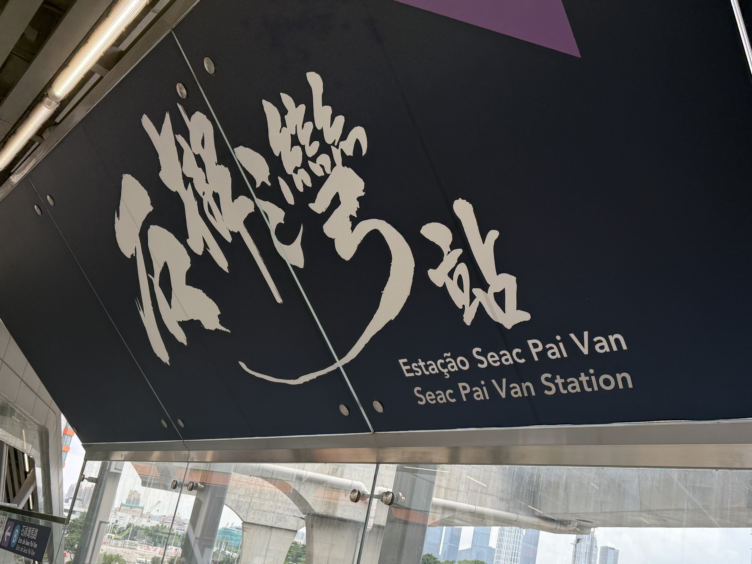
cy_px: 393
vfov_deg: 41.1
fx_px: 739
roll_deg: -9.9
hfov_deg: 53.5
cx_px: 454
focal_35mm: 34
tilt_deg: +14.5
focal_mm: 6.76
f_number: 1.78
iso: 100
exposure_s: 1/1230
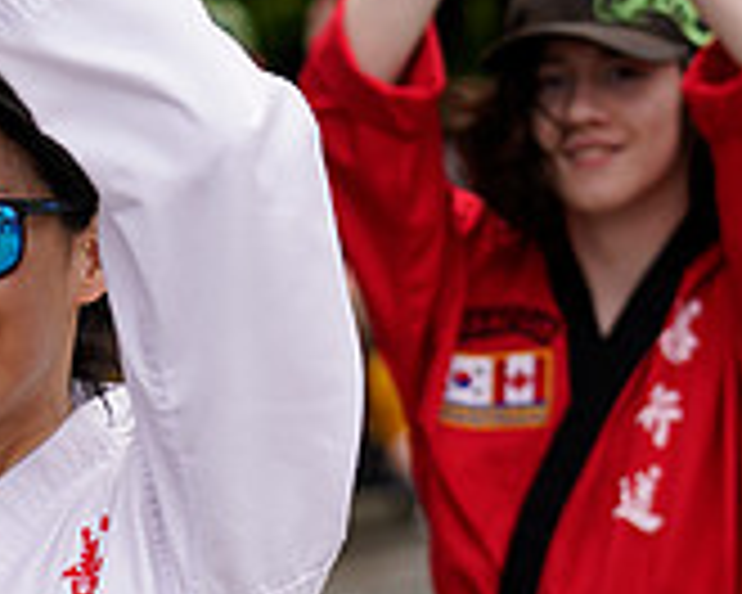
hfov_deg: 8.3
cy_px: 693
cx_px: 223
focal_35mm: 234
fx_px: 5139
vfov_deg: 6.6
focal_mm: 71
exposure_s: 1/400
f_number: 3.2
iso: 160
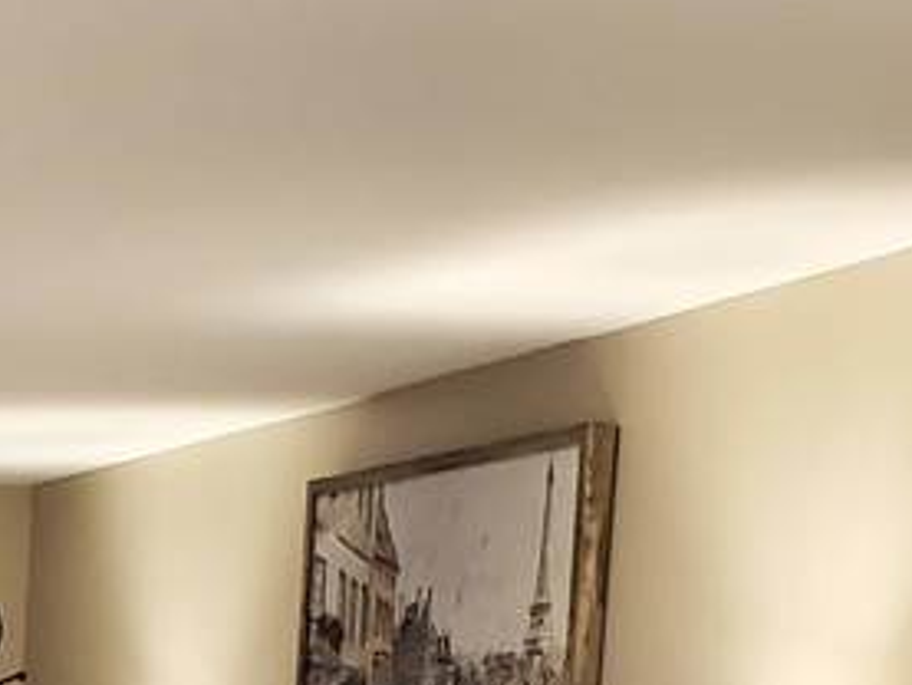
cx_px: -747
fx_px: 3558
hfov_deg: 13.1
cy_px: 1591
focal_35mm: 135
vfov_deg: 9.8
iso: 320
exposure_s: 1/39
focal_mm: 4.3
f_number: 2.4
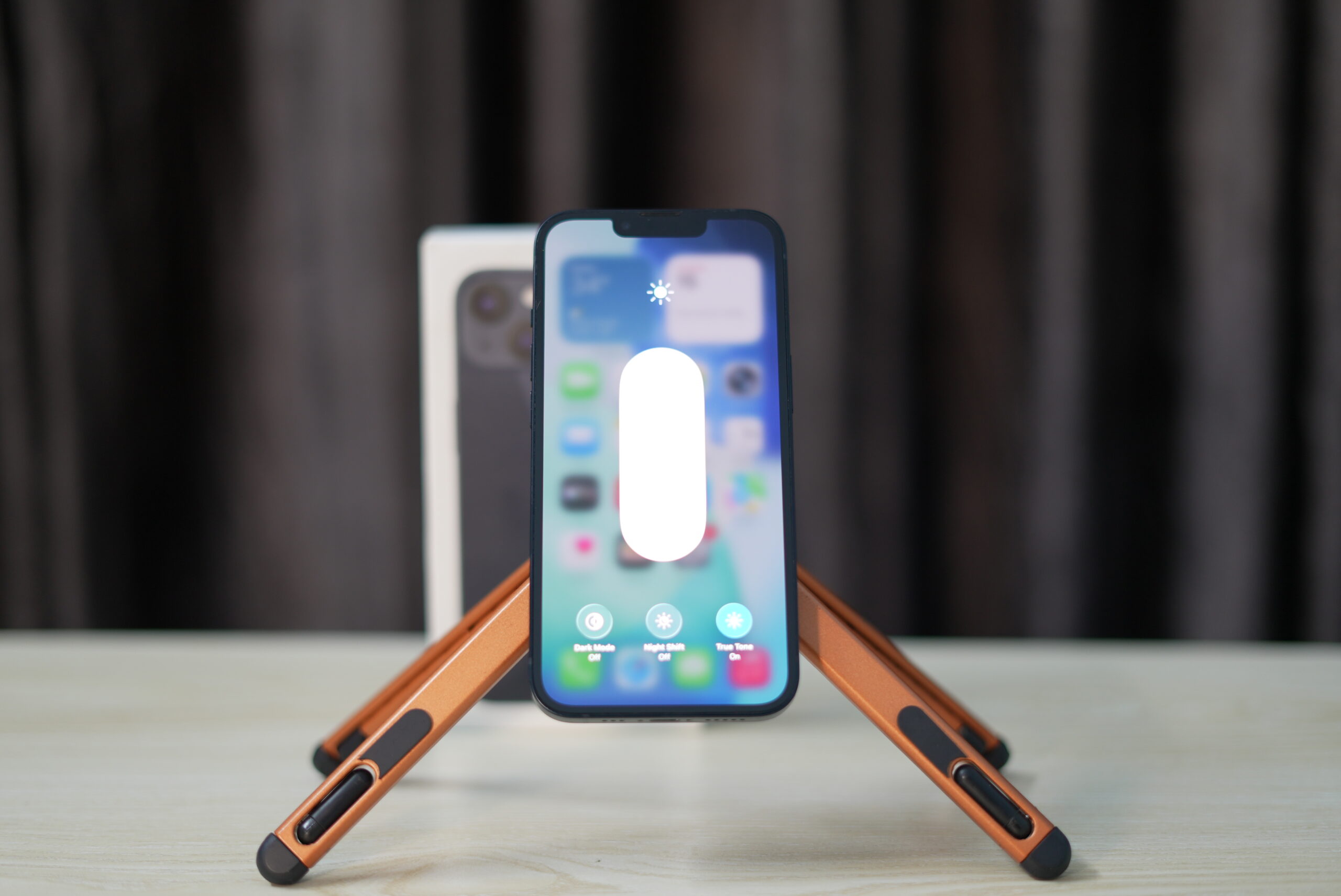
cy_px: 448
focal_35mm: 50
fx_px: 1863
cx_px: 670
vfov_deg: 27.0
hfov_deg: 39.6
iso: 320
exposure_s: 1/100
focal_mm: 50
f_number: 2
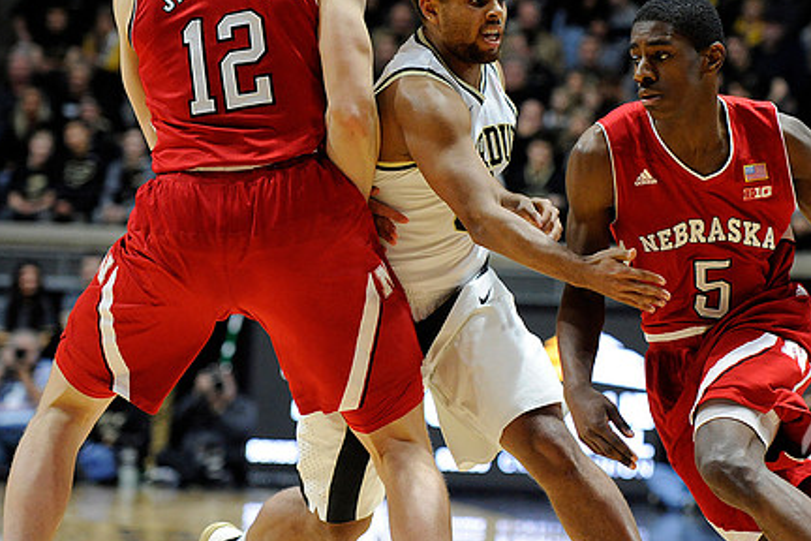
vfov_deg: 8.5
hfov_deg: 12.7
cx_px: 518
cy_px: 234
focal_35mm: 161
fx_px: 3627
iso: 4000
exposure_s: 1/1000
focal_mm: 120
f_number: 3.5
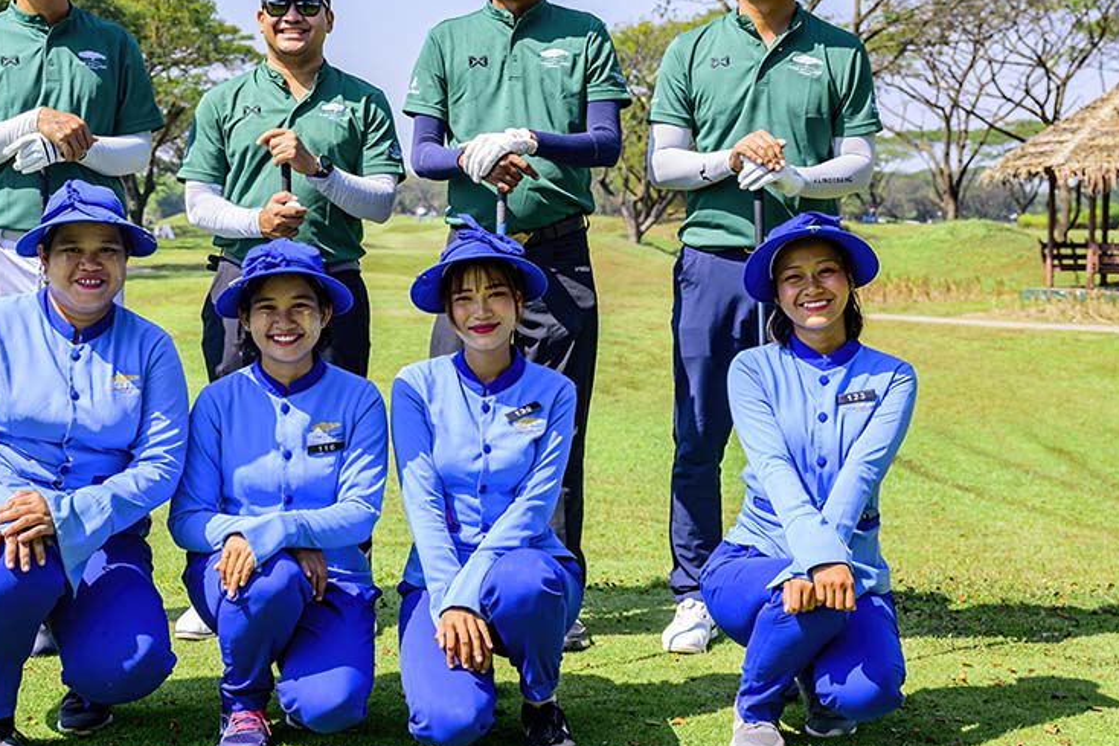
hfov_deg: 38.6
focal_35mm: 51
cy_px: 302
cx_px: 419
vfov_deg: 26.4
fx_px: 1585
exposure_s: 1/1600
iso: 500
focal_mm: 39
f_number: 5
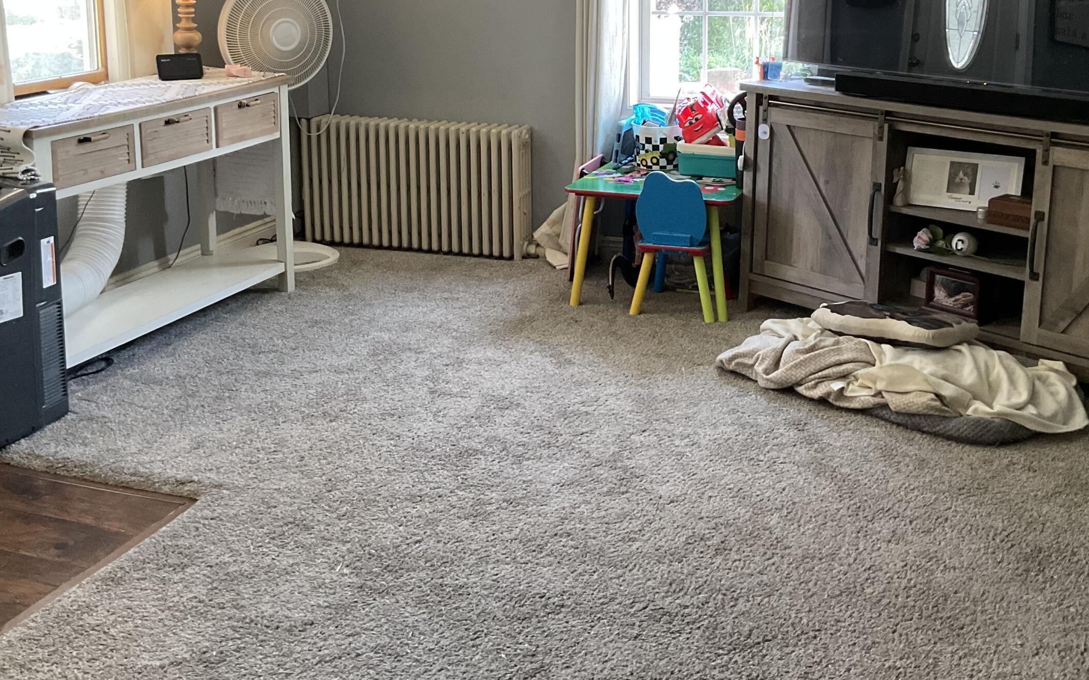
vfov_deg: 28.8
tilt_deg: -11.8
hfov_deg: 45.2
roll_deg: +1.1
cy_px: 181
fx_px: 1306
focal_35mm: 44
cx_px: 591
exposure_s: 1/60
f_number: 1.8
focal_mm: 3
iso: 125
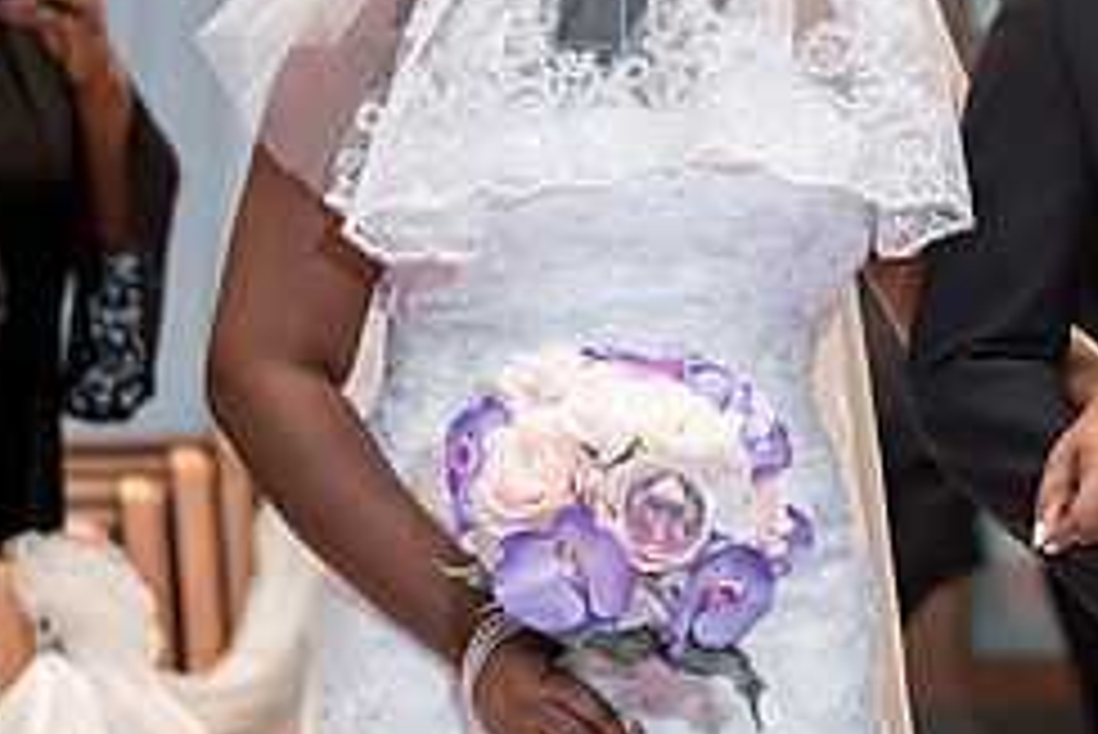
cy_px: 336
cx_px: 1192
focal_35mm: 287
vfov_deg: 4.8
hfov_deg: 7.1
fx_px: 8758
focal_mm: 104
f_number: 4
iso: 1600
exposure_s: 1/200
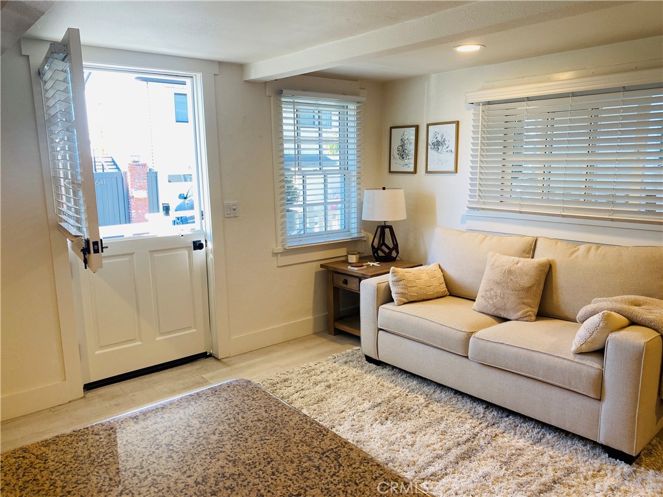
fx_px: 498
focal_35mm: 26
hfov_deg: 67.3
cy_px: 248
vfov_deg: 53.1
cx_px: 332
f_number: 1.8
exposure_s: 1/120
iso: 50
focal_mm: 4.25
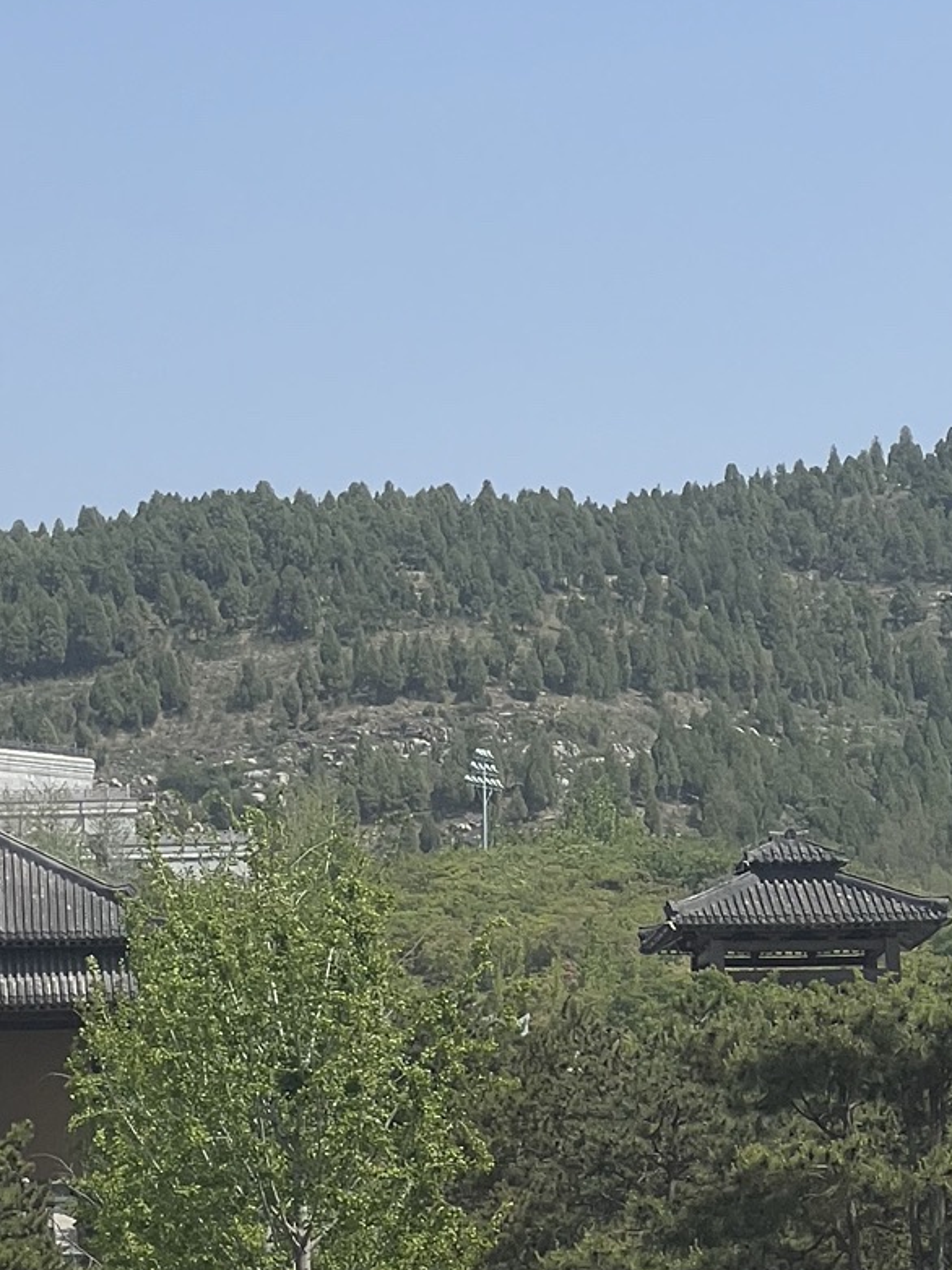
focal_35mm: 197
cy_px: 502
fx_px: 7228
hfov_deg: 7.5
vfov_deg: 10.0
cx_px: -172
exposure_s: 1/1054
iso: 32
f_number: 2.8
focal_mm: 9
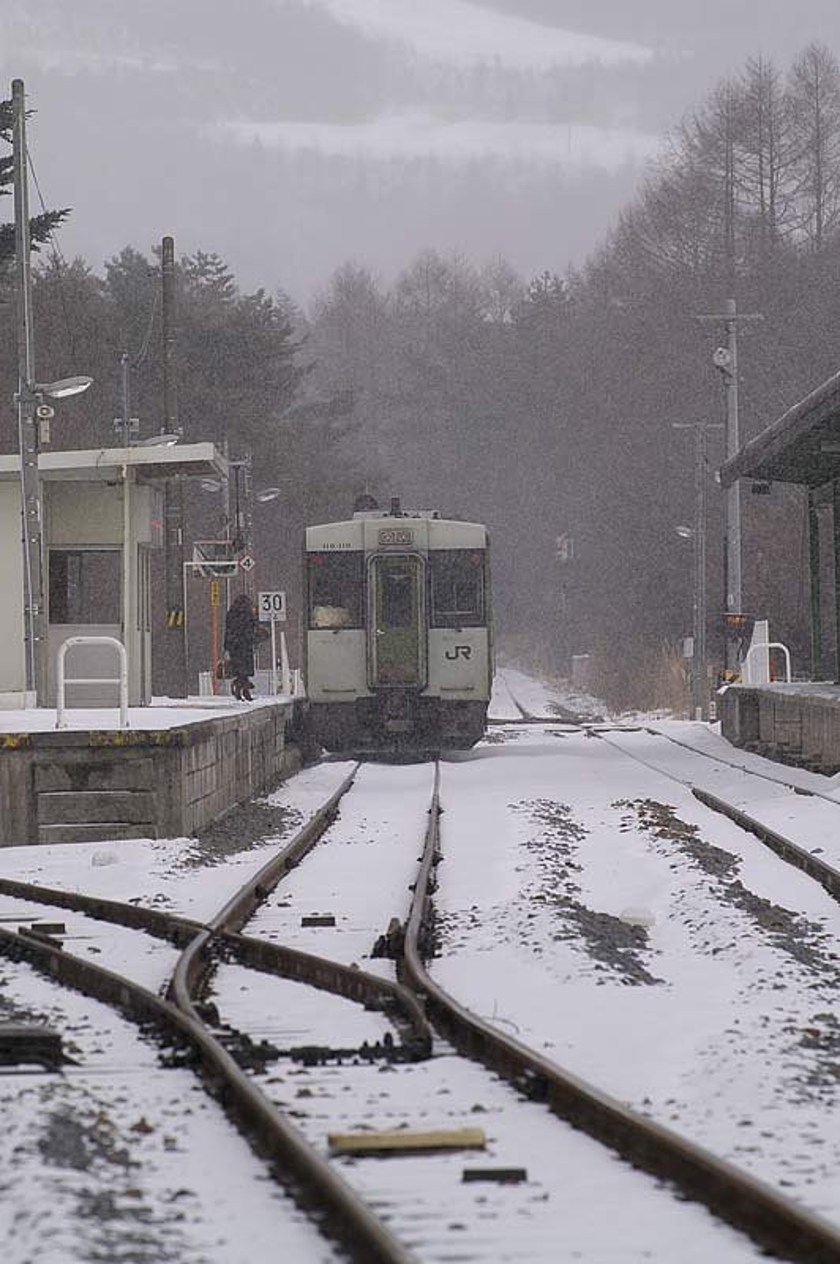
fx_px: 8414
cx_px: 420
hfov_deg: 5.7
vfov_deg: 8.6
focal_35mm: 240
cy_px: 632
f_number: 5.6
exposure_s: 1/500
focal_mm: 160
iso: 200
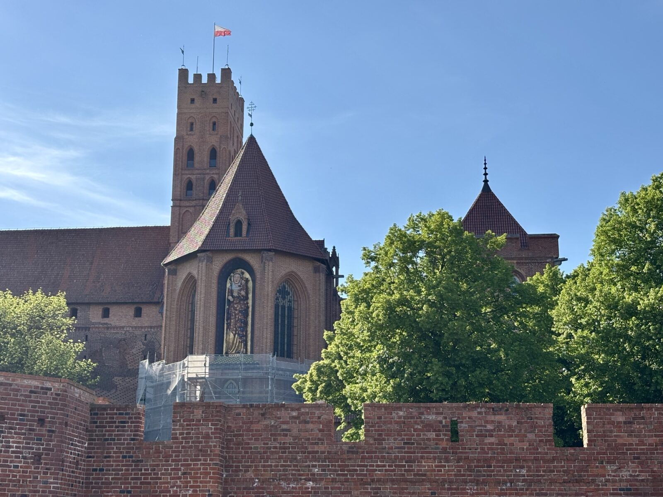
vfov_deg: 28.0
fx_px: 996
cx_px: 332
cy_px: 248
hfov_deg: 36.8
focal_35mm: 52
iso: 40
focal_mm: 5.96
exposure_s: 1/3205
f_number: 1.6
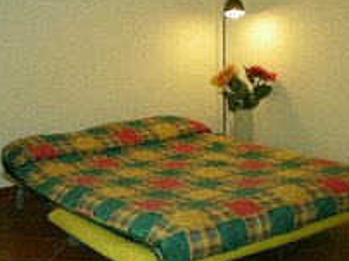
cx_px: 119
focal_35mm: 66
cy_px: 82
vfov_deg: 22.1
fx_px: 665
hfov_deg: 29.2
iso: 160
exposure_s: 1/30
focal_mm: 6.3
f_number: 3.1
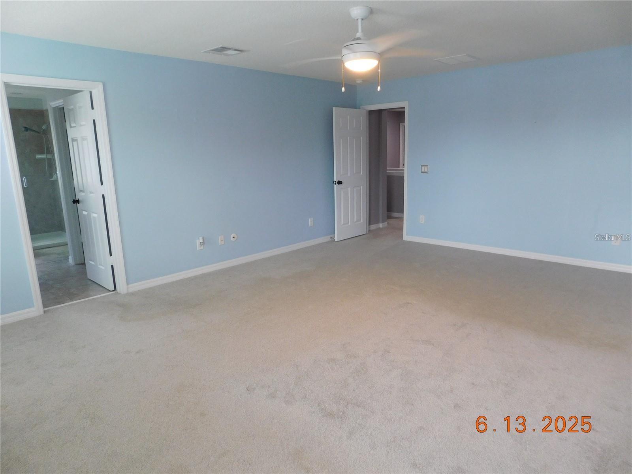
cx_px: 316
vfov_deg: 58.9
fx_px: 420
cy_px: 237
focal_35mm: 23
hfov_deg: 73.9
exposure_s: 1/30
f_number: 3
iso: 220
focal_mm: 4
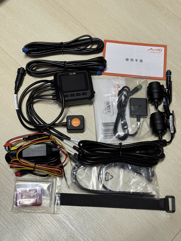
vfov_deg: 39.7
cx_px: 90
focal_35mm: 48
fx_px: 335
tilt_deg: -68.1
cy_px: 120
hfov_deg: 30.3
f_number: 1.78
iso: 100
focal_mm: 6.76
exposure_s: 1/67
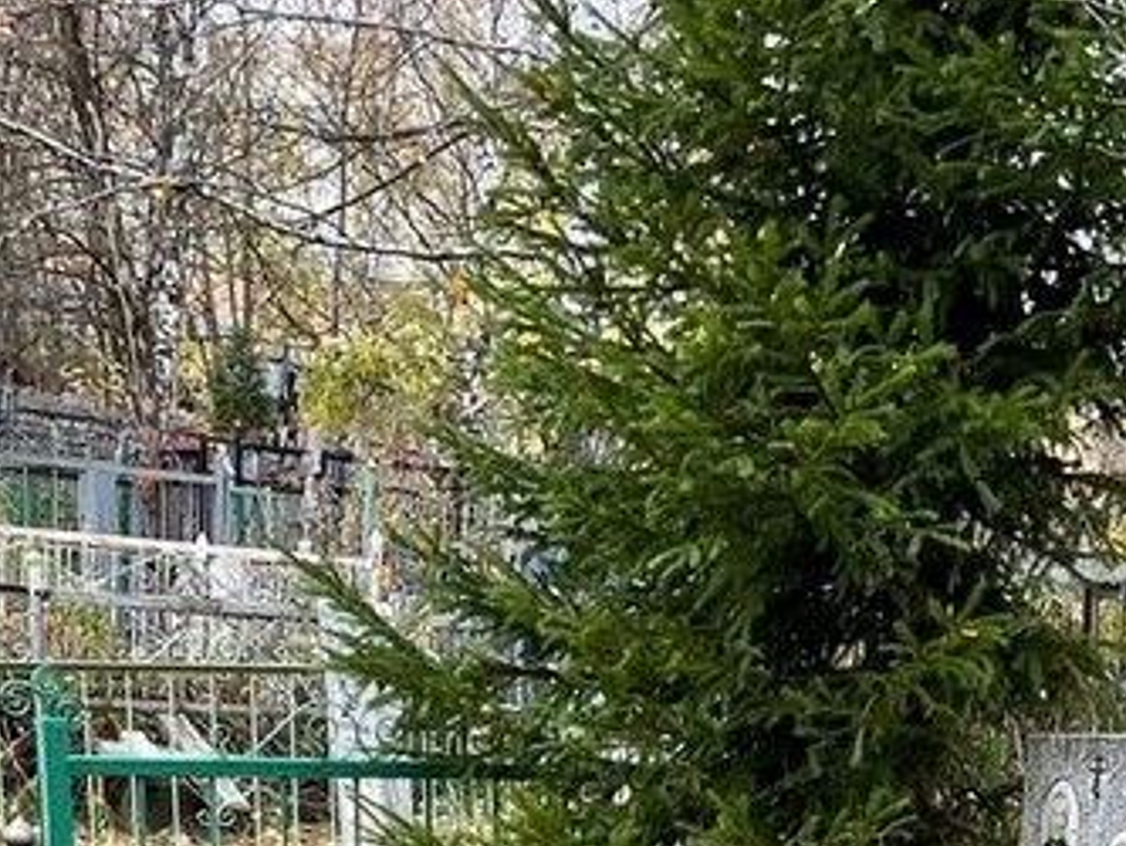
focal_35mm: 80
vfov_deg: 16.8
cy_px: 1242
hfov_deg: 24.0
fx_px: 2603
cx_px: 913
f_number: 1.6
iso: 80
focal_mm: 4.2
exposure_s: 1/121
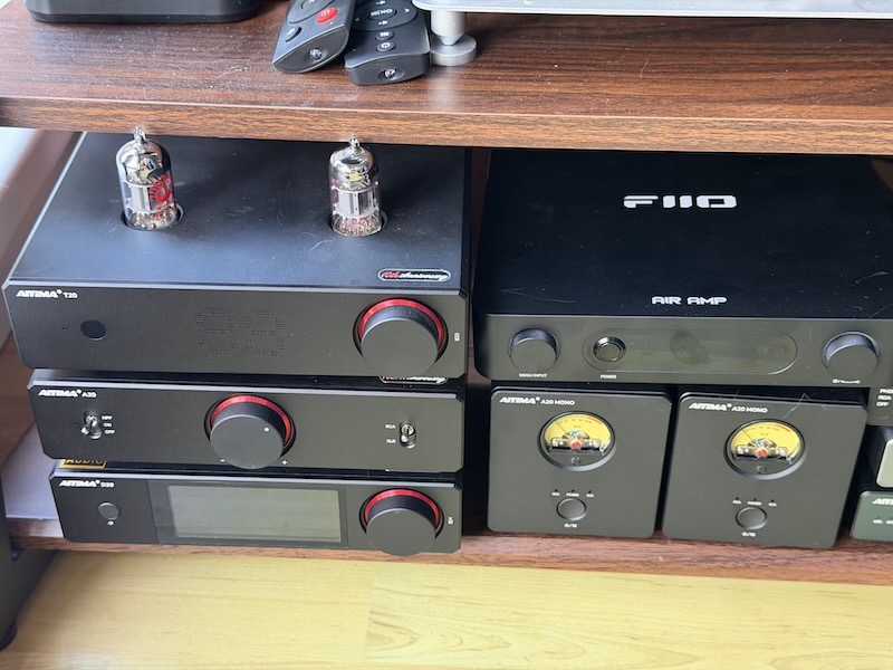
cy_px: 335
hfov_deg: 39.7
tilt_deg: -39.3
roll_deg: +1.1
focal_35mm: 48
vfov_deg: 30.3
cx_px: 446
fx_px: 1238
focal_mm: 6.76
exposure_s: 1/40
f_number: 1.78
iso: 500
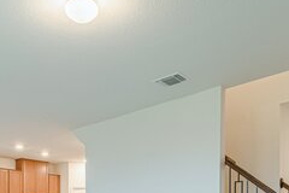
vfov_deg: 29.3
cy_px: 225
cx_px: 116
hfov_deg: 48.2
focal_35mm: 40
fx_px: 321
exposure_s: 1/30
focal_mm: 10
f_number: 8
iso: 200
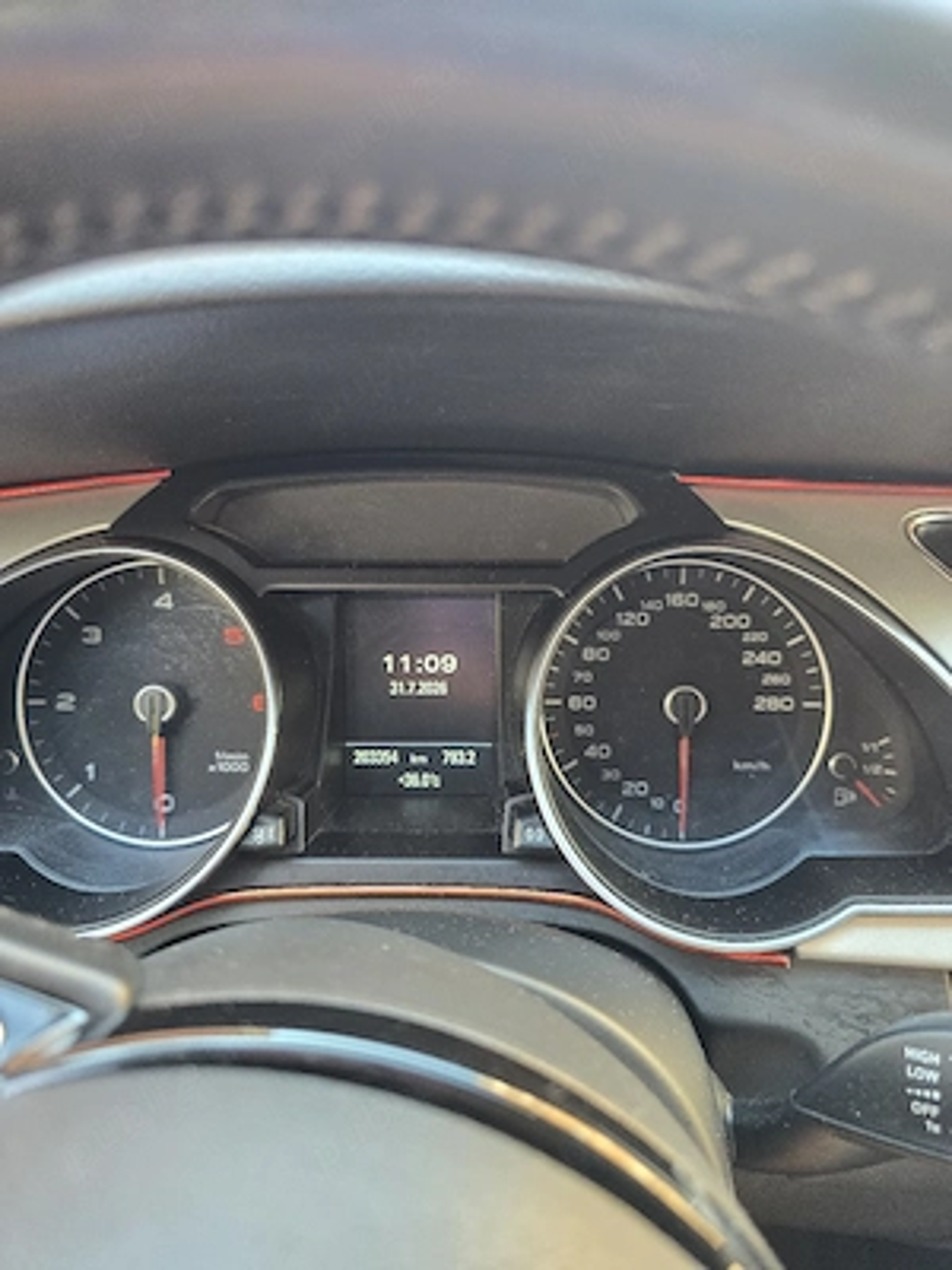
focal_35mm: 23
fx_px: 843
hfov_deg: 58.9
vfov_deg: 73.9
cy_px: 635
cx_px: 476
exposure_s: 1/101
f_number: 1.7
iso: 250
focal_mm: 6.3
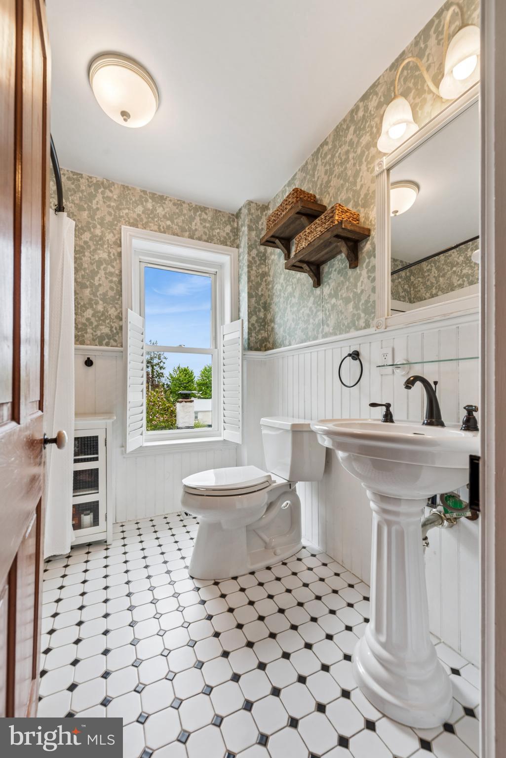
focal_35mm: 14
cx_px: 253
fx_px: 295
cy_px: 379
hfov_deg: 81.3
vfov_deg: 104.2
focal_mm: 14
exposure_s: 1/100
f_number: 9
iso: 250
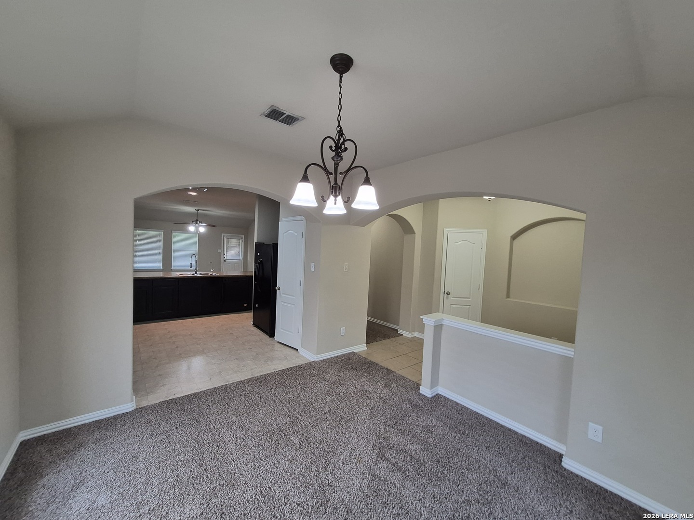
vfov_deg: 89.9
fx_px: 261
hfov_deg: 106.2
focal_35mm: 13
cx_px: 347
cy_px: 260
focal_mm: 1.74
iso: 250
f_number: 2.2
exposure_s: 1/60
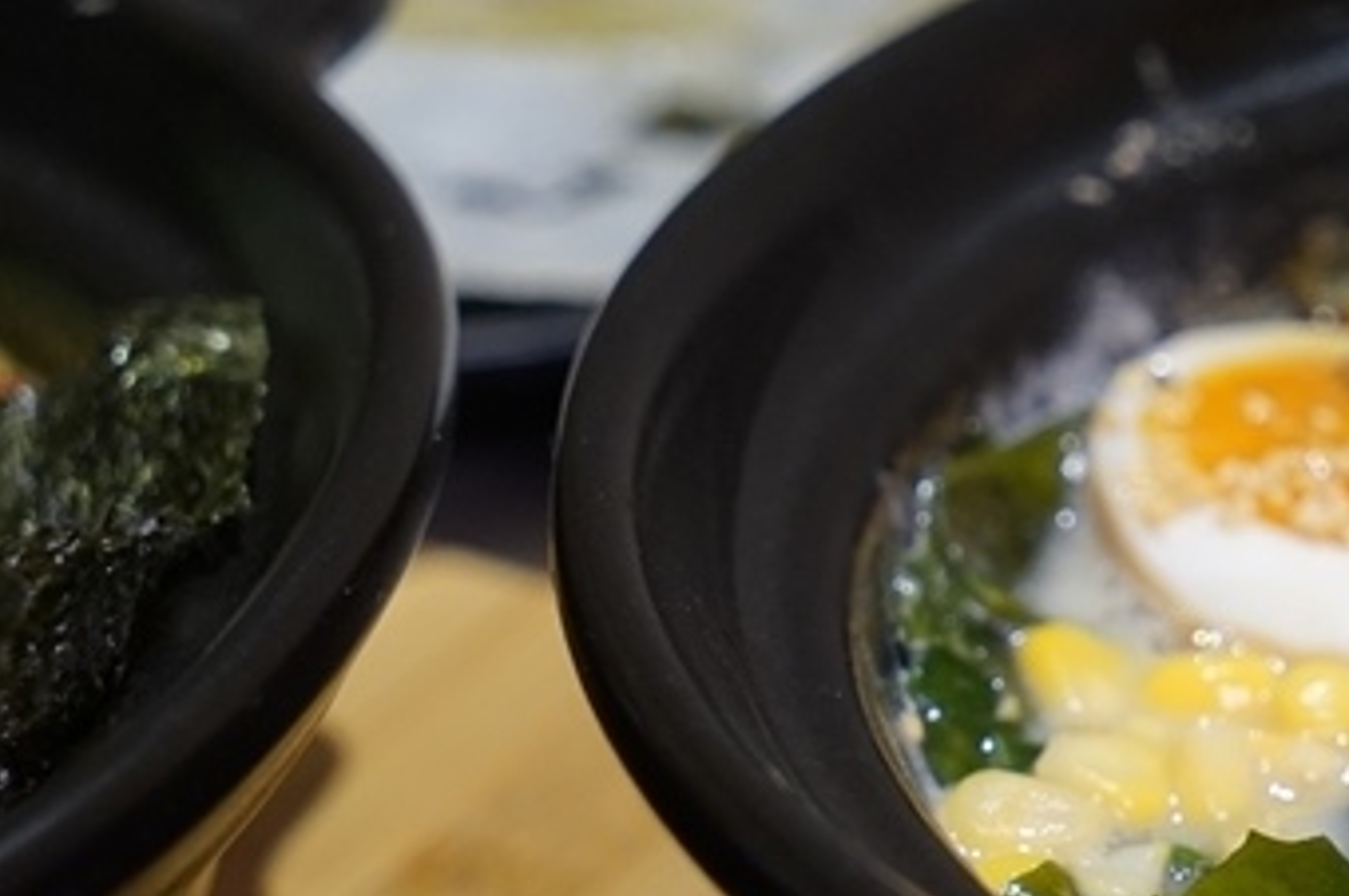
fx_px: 5204
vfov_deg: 9.8
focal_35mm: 139
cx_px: 1547
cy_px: 327
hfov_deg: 14.4
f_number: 5
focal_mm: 59
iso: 1000
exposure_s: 1/60
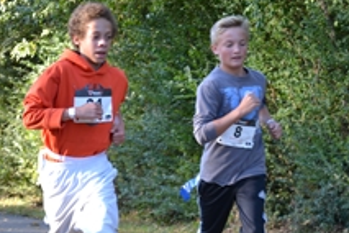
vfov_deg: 8.8
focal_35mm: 155
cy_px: 171
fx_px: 1502
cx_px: 197
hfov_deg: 13.3
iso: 400
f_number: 5.6
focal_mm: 55
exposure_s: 1/80
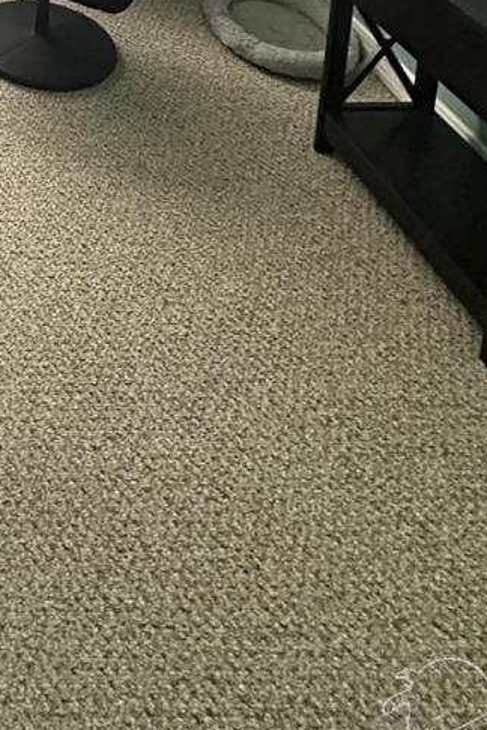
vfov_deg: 29.1
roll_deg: -0.4
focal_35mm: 46
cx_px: -213
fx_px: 933
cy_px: -332
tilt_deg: -11.0
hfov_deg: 24.0
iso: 800
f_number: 2.2
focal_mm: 2.22
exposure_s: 1/60
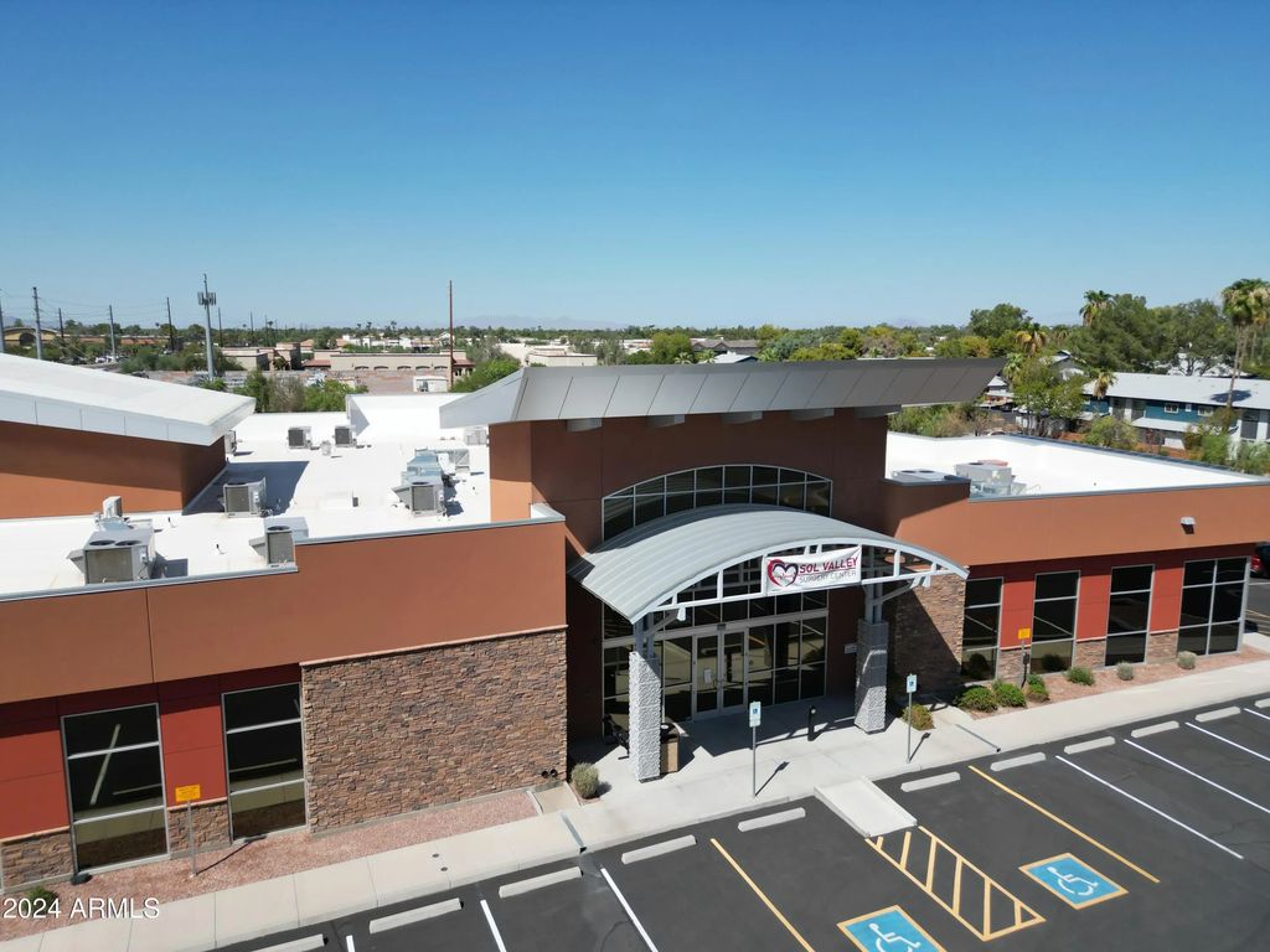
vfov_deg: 56.8
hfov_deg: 71.6
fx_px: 881
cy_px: 476
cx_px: 635
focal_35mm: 24
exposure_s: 1/4000
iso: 140
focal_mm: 6.72
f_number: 1.7
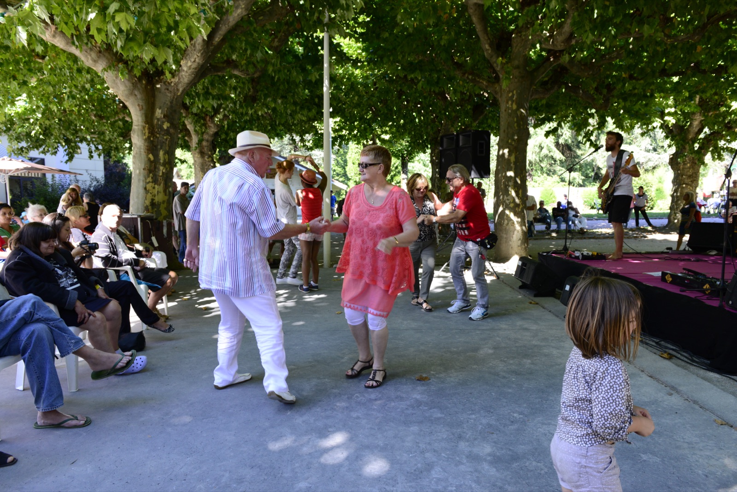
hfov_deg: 73.7
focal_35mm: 24
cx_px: 368
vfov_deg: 53.2
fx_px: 491
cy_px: 246
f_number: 8
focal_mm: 24
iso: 800
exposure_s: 1/125
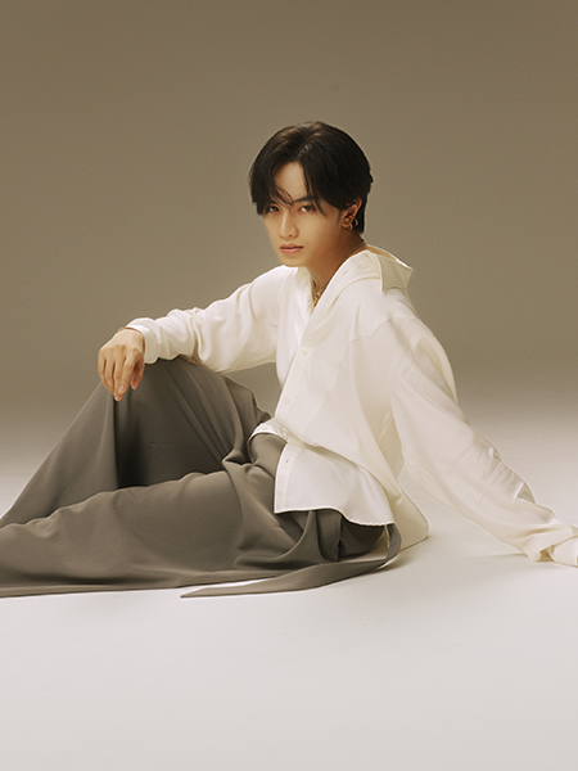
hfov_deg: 33.6
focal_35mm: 43
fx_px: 957
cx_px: 289
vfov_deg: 43.9
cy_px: 386
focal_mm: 55
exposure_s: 1/125
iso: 100
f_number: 8
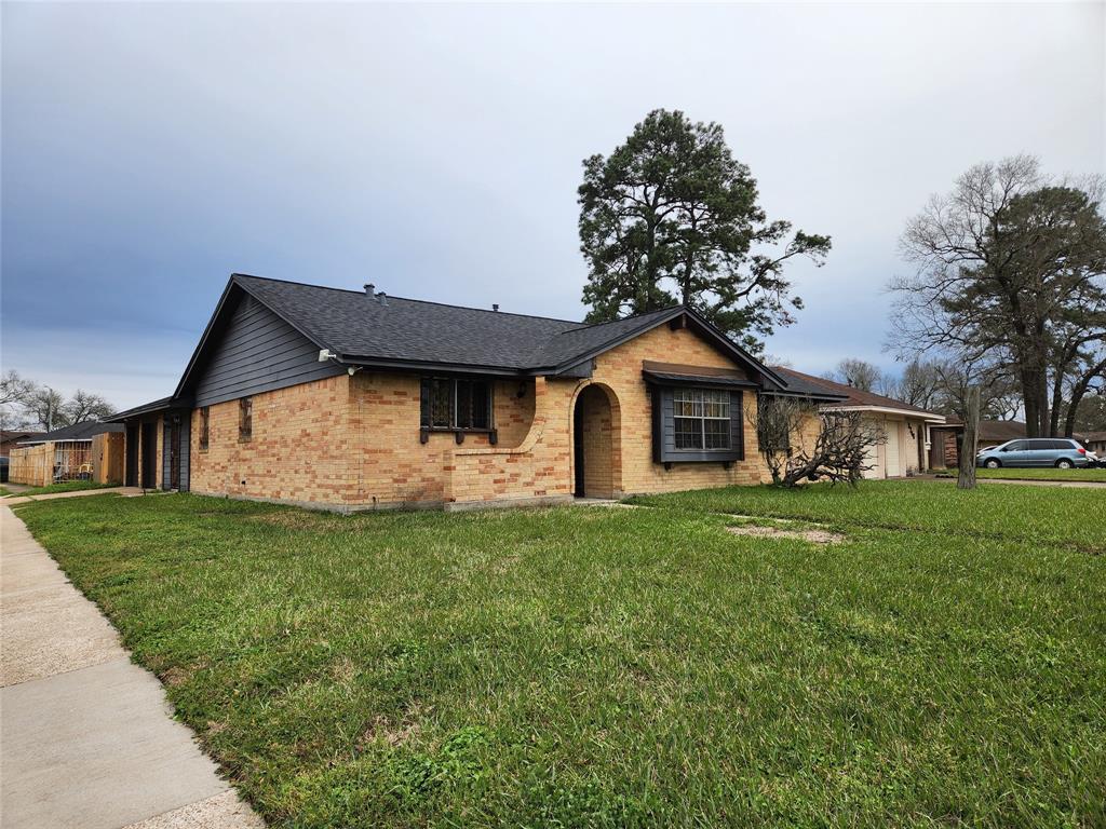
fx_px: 735
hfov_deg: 73.9
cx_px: 553
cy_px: 414
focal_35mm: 23
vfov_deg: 58.9
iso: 20
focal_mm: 5.4
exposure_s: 1/331
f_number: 1.8
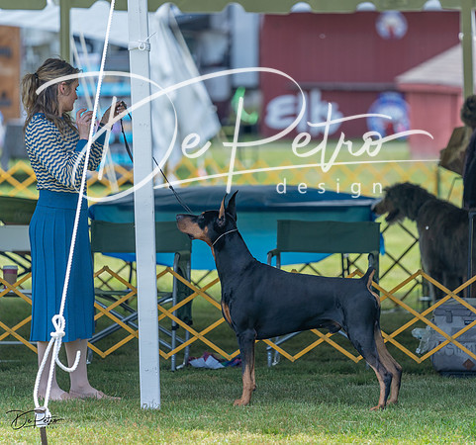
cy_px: 212
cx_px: 298
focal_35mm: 280
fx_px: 4223
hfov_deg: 6.4
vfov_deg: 6.0
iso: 125
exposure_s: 1/800
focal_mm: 200
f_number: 2.8
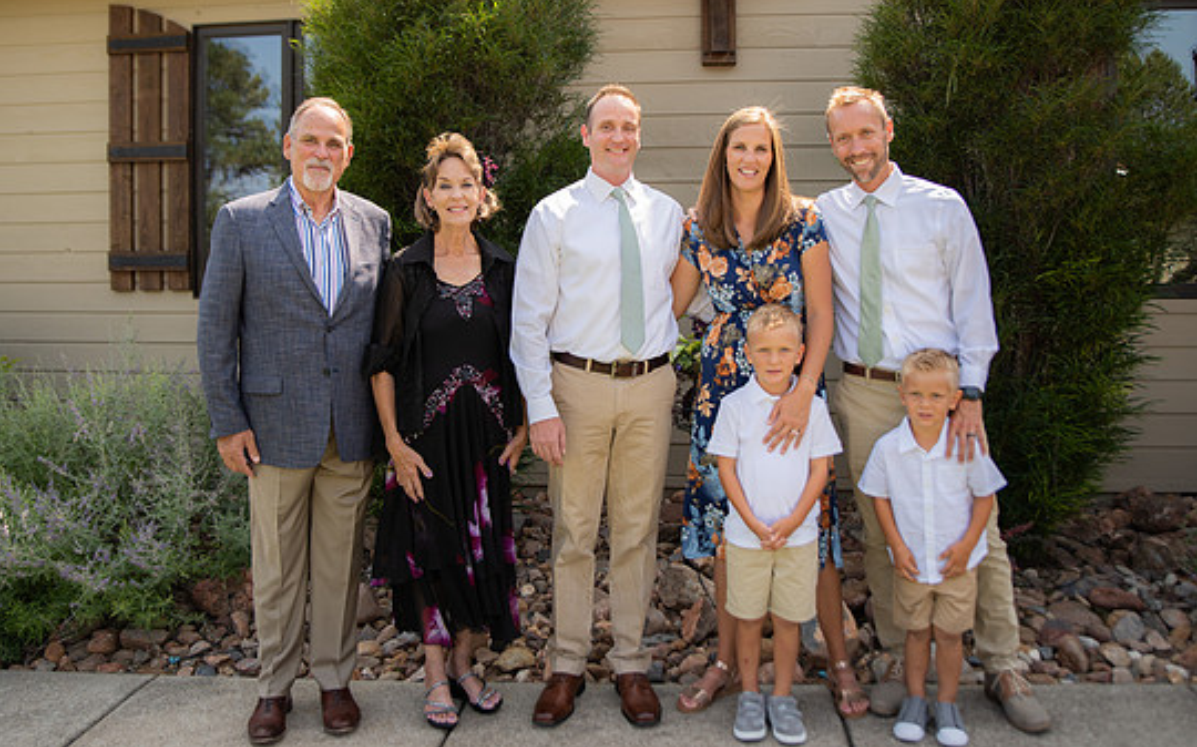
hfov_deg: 61.3
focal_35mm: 31
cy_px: 299
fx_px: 1011
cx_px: 605
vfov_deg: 40.4
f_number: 2.8
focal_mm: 24
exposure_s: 1/400
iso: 50
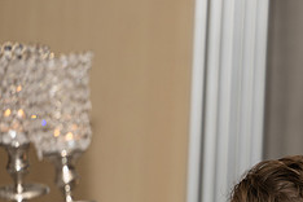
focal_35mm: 483
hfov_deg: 4.3
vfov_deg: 2.8
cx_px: 364
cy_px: 248
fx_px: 4065
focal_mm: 195
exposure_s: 1/160
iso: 400
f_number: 2.8
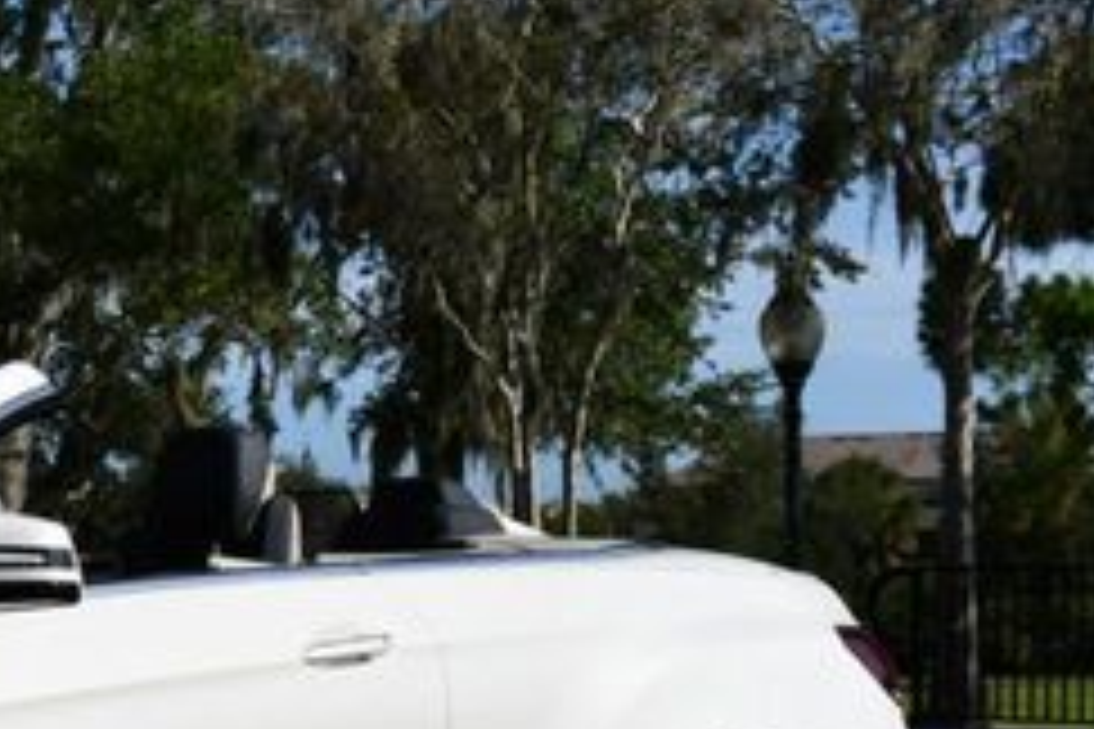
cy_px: 565
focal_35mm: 95
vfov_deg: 14.3
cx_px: -338
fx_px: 2887
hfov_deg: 19.7
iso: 100
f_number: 10
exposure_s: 1/400
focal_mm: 18
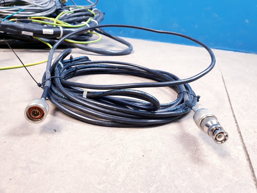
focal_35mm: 26
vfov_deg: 53.1
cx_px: 128
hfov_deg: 67.3
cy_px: 96
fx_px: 193
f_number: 2.4
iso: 320
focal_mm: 4.3
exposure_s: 1/33
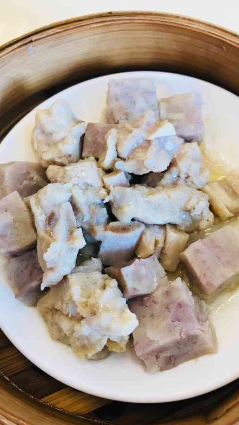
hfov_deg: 37.7
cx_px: 136
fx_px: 349
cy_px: 212
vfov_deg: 62.6
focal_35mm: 31
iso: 32
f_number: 1.8
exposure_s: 1/33
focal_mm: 3.99
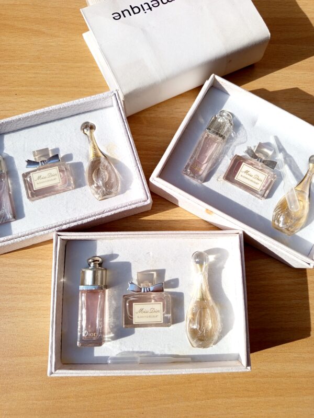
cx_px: 157
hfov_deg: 56.8
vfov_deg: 71.6
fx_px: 290
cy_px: 209
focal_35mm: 24
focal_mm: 5.24
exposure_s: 1/736
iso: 50
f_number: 1.7
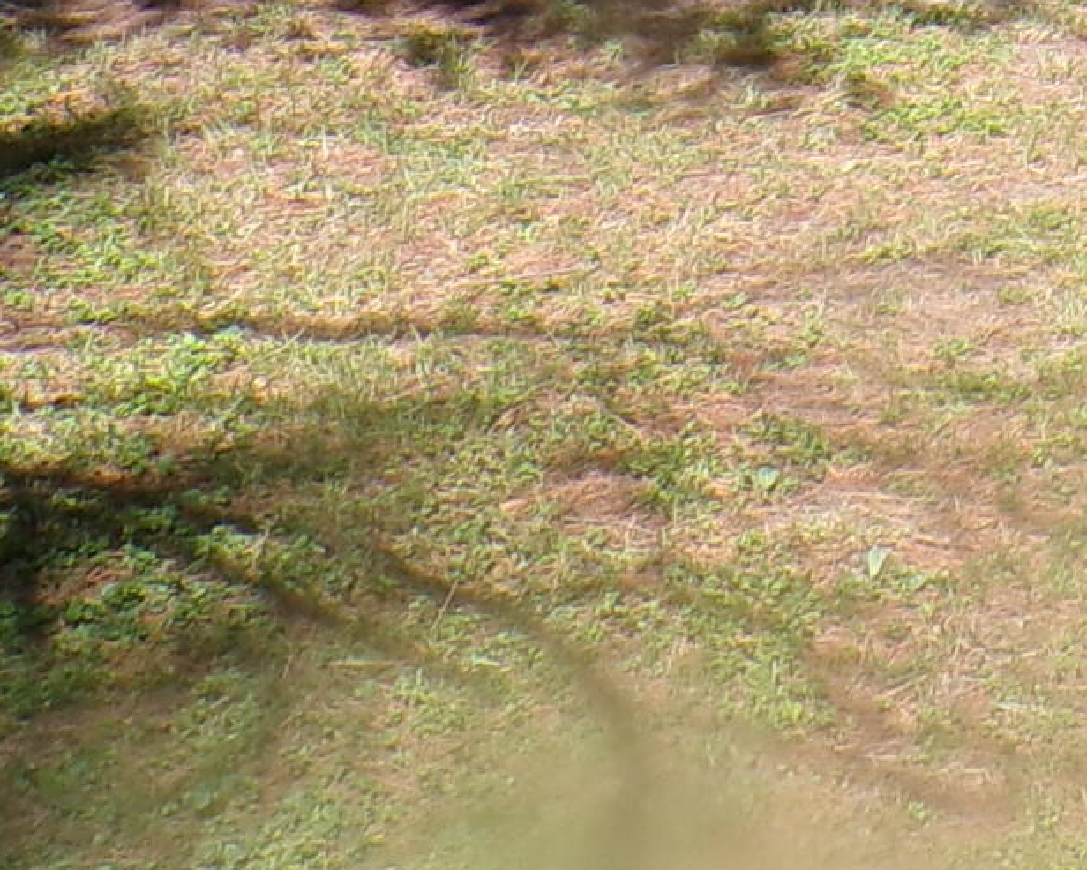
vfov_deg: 12.2
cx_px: 1876
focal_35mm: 114
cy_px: -775
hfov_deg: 14.9
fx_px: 3668
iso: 100
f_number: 4.4
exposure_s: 1/300
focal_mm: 4.3
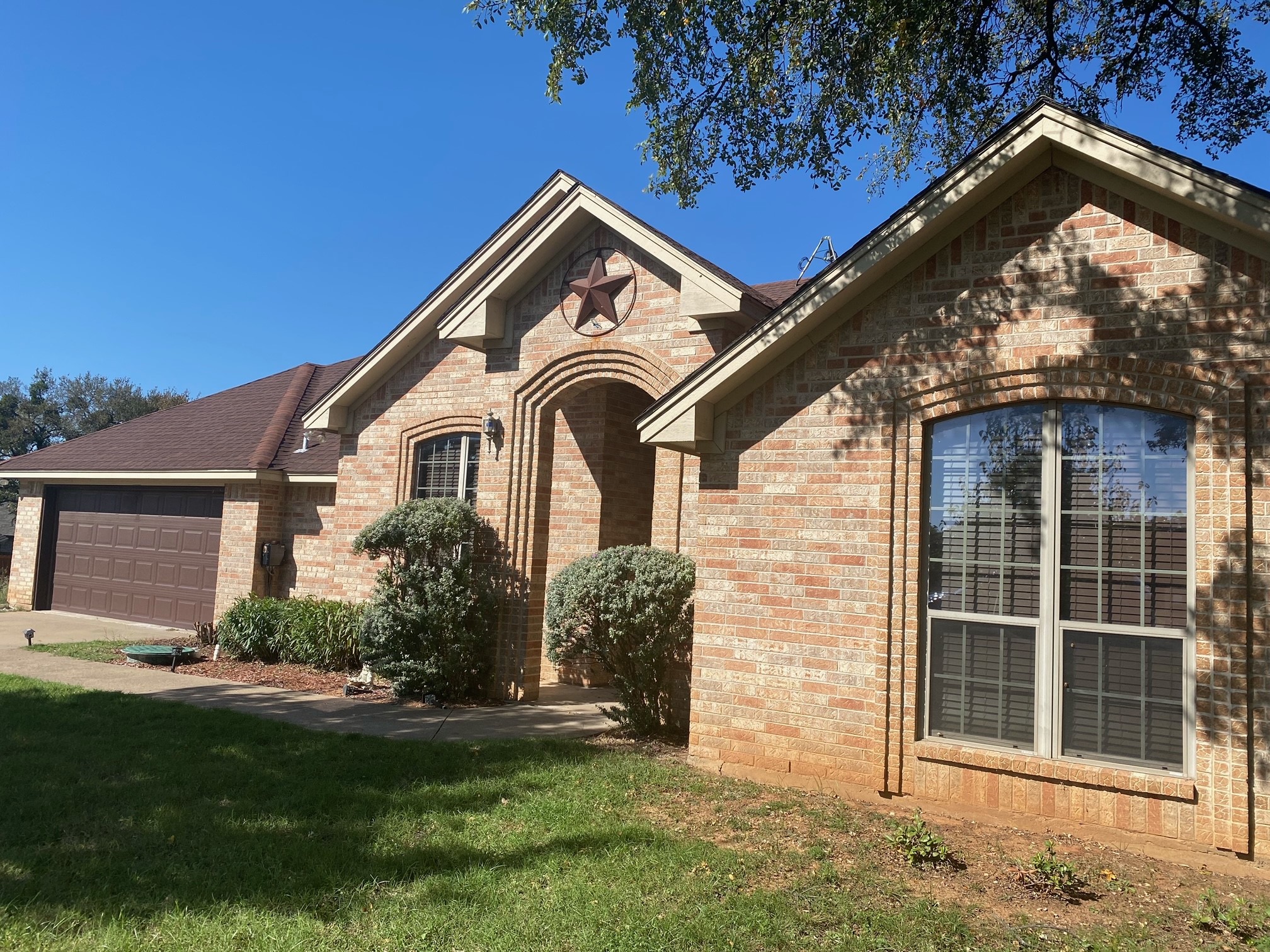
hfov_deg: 67.3
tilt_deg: +6.2
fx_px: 954
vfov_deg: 53.1
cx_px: 635
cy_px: 476
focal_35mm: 26
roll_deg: -4.0
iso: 32
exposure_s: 1/2755
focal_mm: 4.25
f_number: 1.8
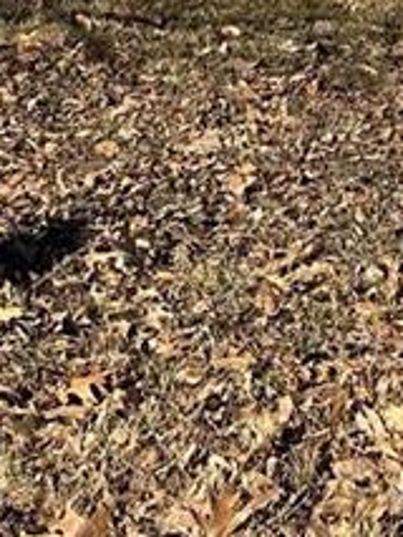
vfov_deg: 12.3
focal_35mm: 135
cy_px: -650
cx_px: 375
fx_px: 2093
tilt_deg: +8.5
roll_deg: +1.9
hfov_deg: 10.9
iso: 80
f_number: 1.78
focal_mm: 6.86
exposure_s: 1/5000
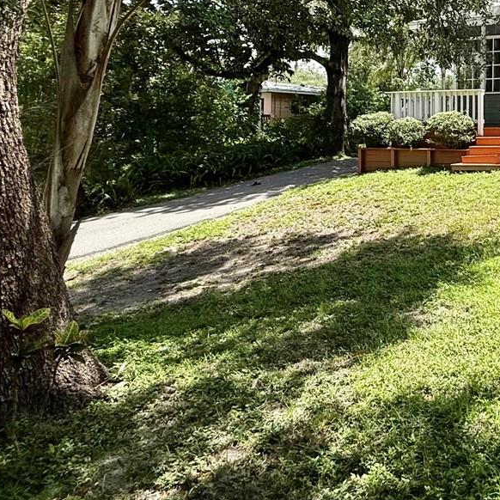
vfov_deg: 46.6
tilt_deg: +1.1
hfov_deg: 39.4
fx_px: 556
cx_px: 554
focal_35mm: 34
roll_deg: -0.9
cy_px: 123
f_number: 2.2
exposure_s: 1/799
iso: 64
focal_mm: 2.22
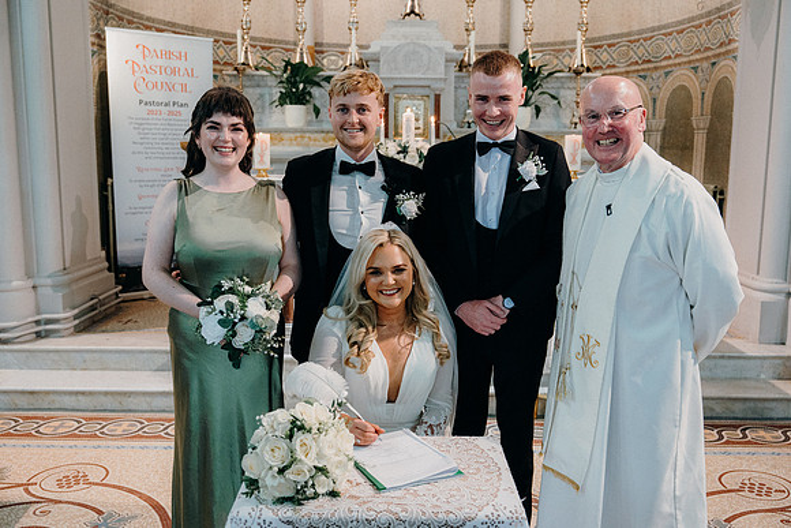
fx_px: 747
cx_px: 396
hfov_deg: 55.8
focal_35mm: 34
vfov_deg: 38.9
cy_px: 264
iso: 3200
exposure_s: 1/160
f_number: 3.5
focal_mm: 34
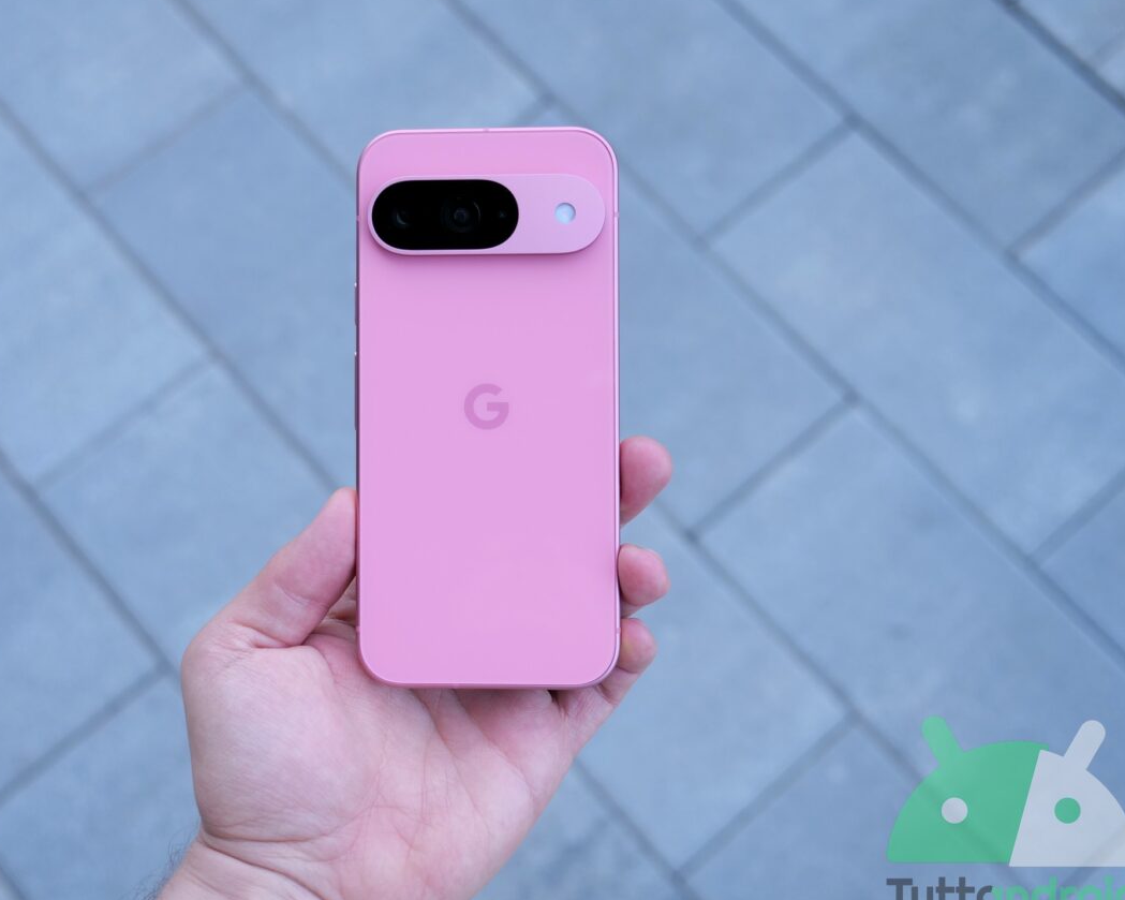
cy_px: 418
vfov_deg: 29.1
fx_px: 1731
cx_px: 477
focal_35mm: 52
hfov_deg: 35.9
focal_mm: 22
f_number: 2.8
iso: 200
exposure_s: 1/250
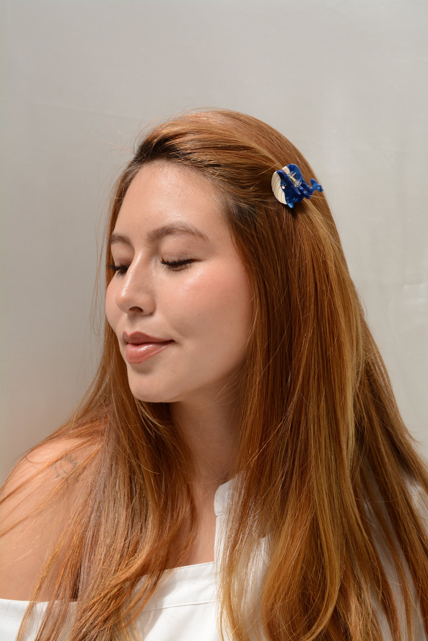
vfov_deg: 43.6
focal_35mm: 45
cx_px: 214
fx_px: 802
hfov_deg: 29.9
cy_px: 320
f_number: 10
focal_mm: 30
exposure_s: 1/400
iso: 250
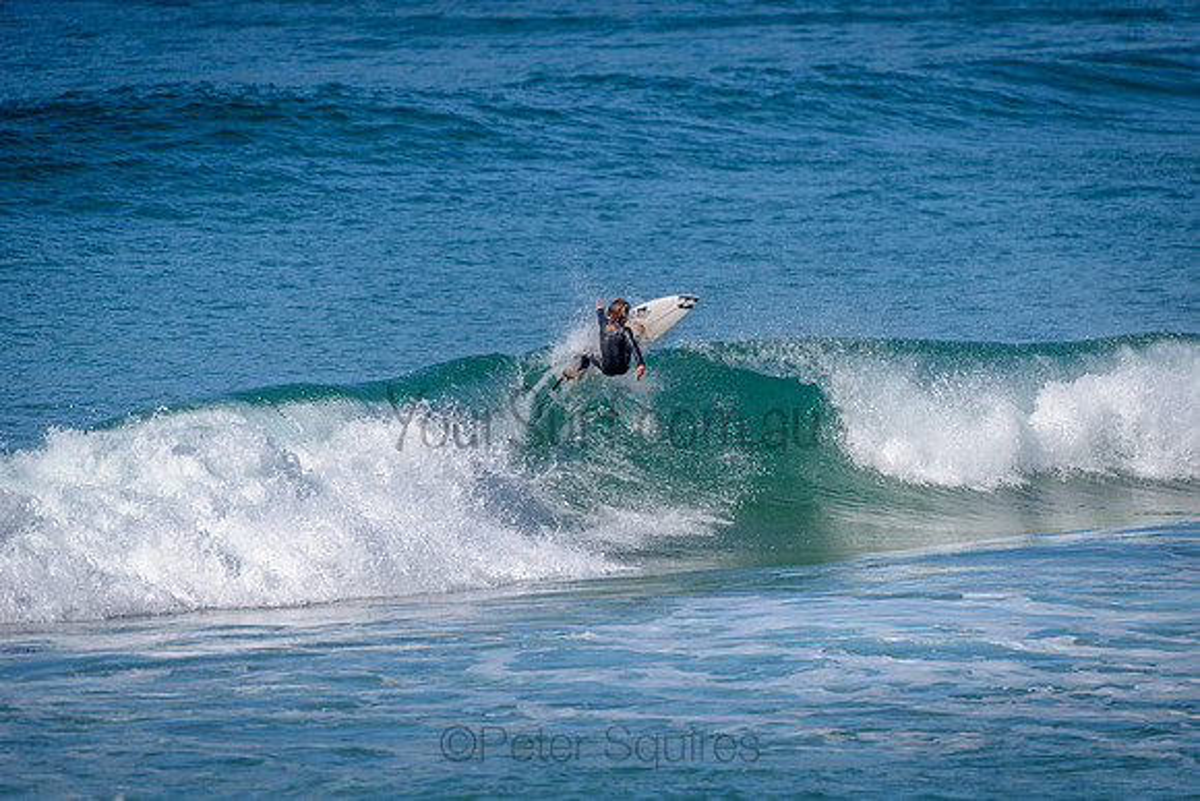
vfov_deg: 2.8
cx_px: 600
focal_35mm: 500
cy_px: 400
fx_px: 16670
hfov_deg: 4.1
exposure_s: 1/2000
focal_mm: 500
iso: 125
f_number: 5.6
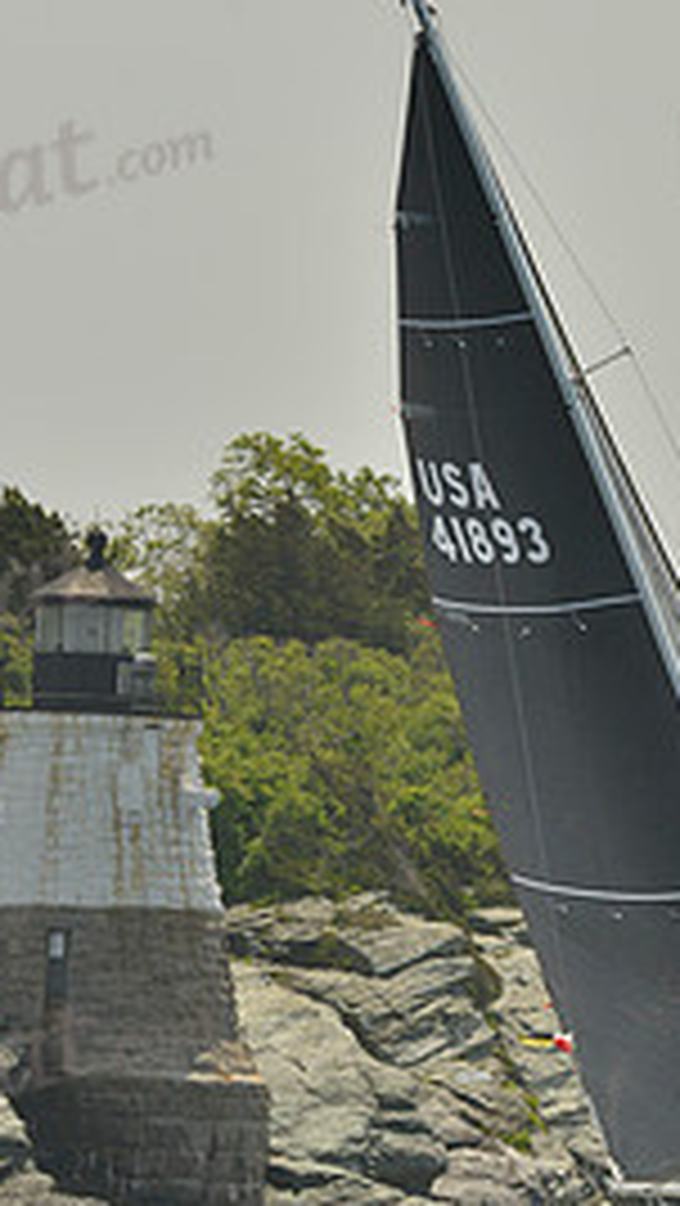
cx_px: 448
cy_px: 796
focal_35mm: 453
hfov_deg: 2.7
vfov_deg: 4.8
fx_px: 14503
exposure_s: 1/1000
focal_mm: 200
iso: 280
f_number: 9
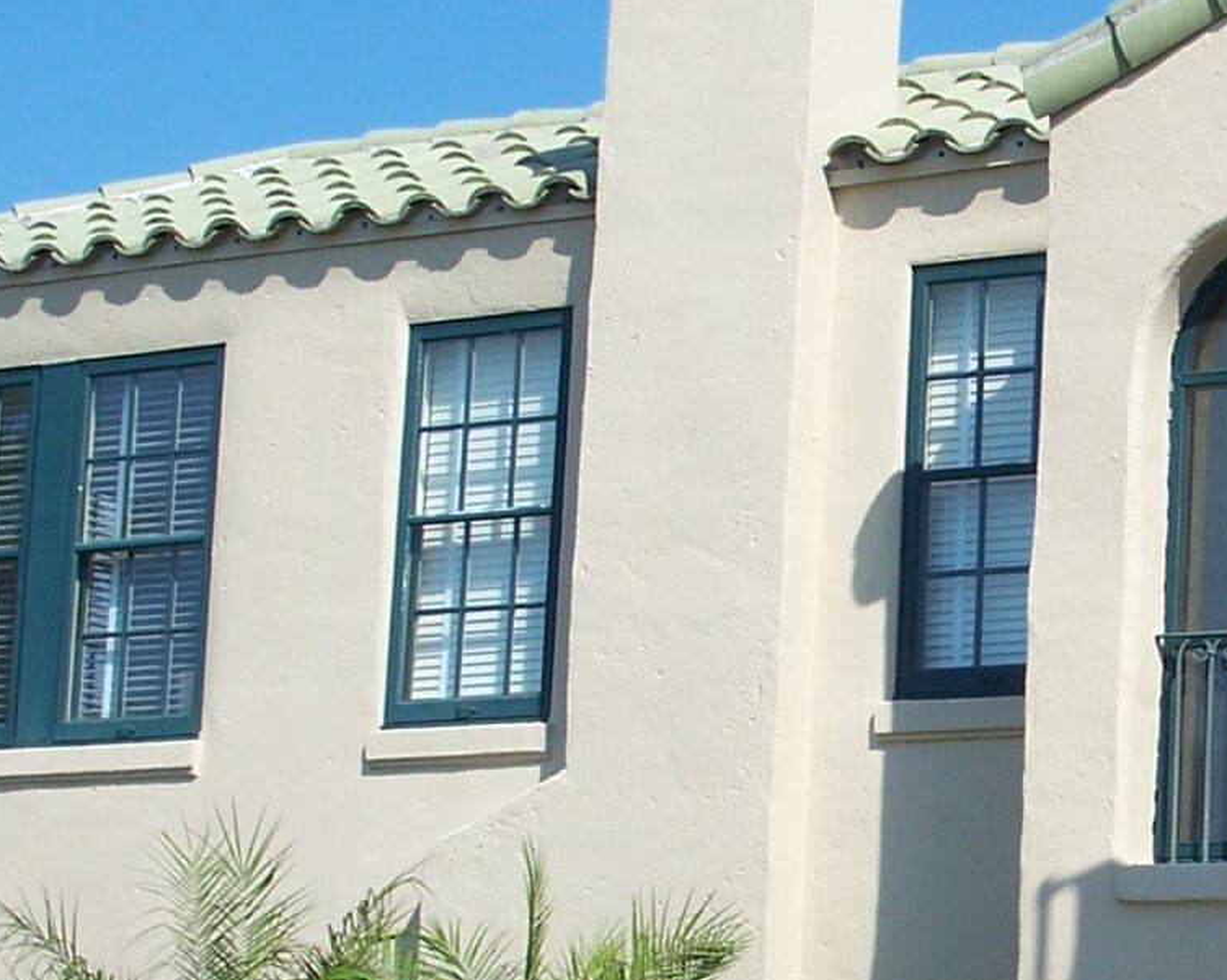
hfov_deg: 15.3
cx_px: 1297
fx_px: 4465
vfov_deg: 12.5
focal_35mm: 123
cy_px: 770
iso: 64
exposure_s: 1/640
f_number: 4
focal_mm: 7.8
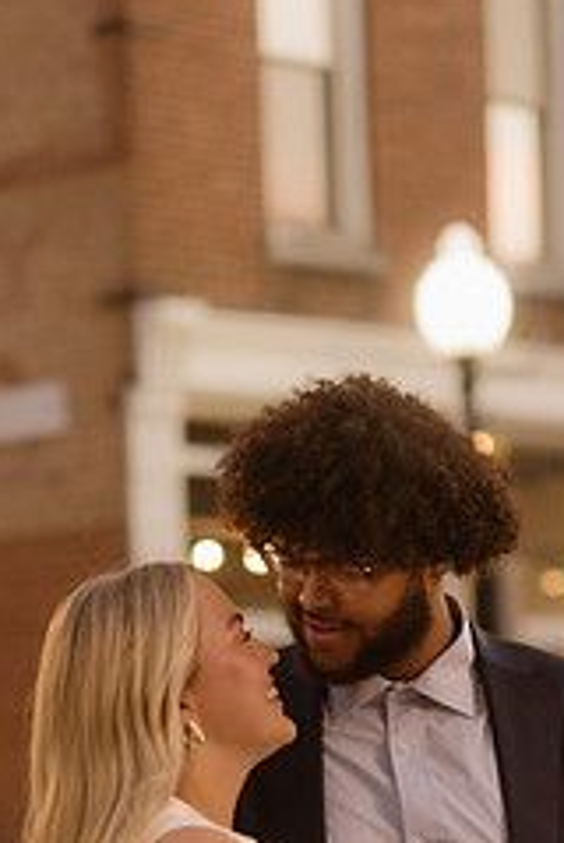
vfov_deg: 14.4
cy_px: 776
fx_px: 3304
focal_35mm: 141
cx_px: 398
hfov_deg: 9.7
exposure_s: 1/160
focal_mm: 50
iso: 800
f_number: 1.4
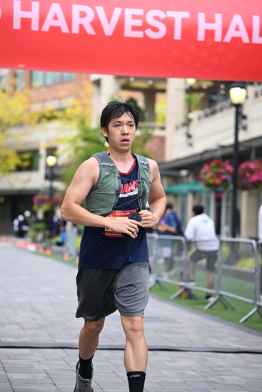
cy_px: 196
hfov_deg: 14.4
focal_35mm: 95
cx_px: 131
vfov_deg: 21.5
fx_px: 1036
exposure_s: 1/1600
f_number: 2.8
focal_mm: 95
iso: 640
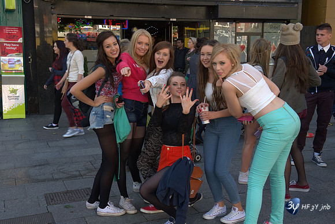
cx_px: 168
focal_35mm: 44
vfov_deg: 30.5
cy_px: 112
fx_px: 410
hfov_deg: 44.5
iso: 640
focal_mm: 44
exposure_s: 1/125
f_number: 5.6
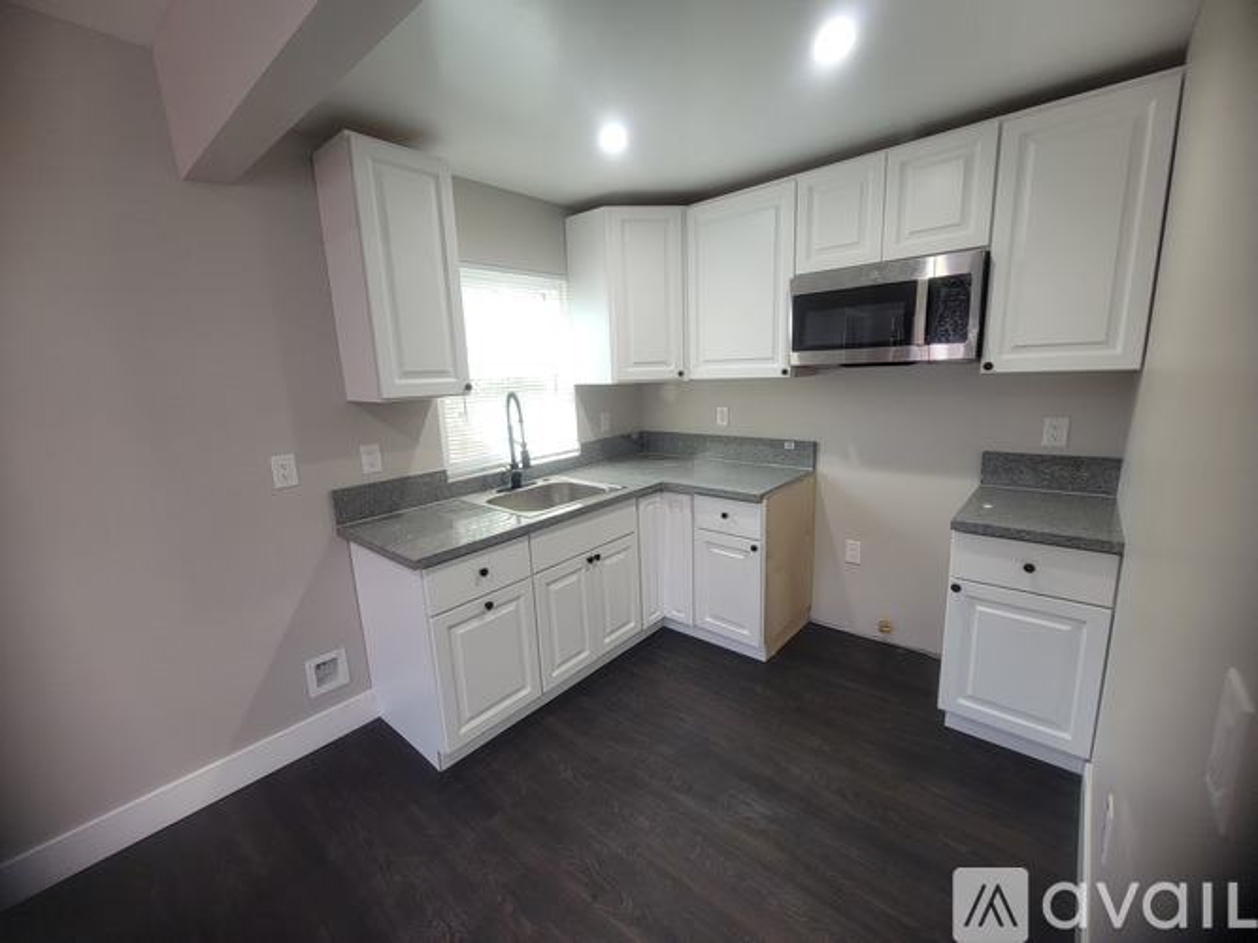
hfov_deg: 106.2
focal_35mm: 13
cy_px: 472
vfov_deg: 89.9
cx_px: 629
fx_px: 472
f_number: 2.2
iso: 100
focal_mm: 2.2
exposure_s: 1/60
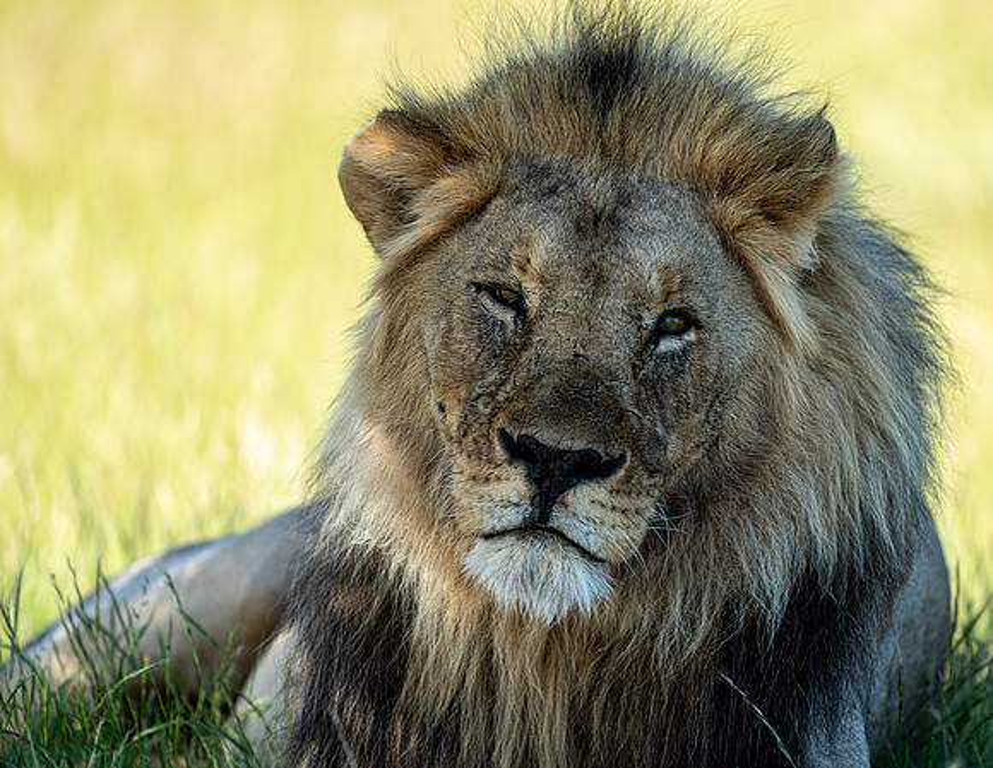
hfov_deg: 3.0
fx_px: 19222
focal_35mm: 662
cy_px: 384
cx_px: 577
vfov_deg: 2.3
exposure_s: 1/250
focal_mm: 600
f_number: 4
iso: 100
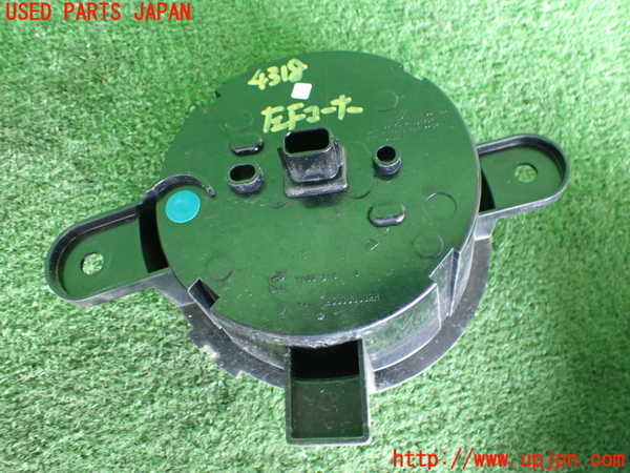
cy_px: 236
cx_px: 315
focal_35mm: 30
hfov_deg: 60.0
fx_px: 546
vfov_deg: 46.8
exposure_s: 1/40
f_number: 2.3
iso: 800
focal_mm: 5.4
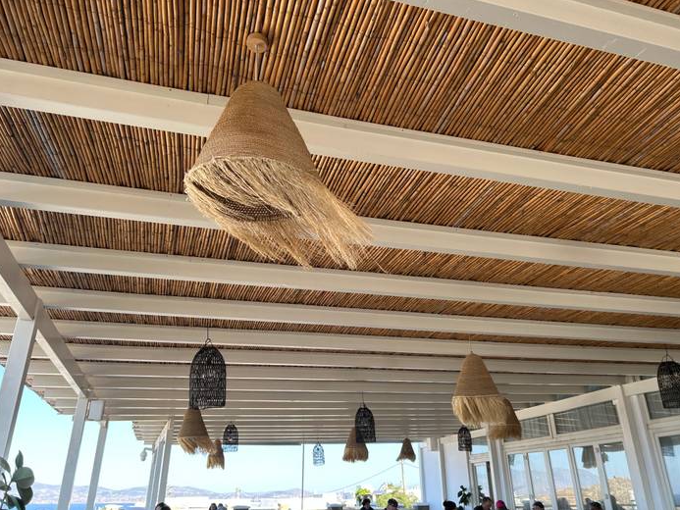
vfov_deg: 51.4
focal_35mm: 27
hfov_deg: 65.3
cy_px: 247
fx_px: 530
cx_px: 348
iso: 50
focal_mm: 5.7
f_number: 1.5
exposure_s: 1/407
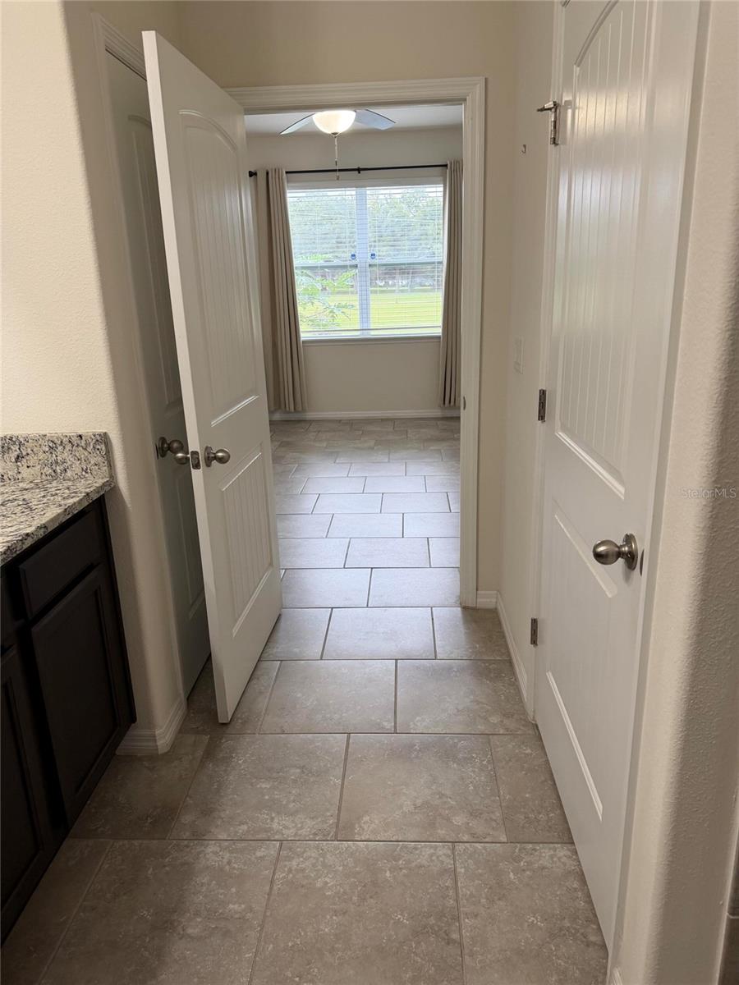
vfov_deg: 71.6
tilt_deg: -17.4
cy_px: 492
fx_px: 683
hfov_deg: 56.8
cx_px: 370
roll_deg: +1.3
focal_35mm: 24
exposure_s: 1/60
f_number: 1.78
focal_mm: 6.76
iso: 125
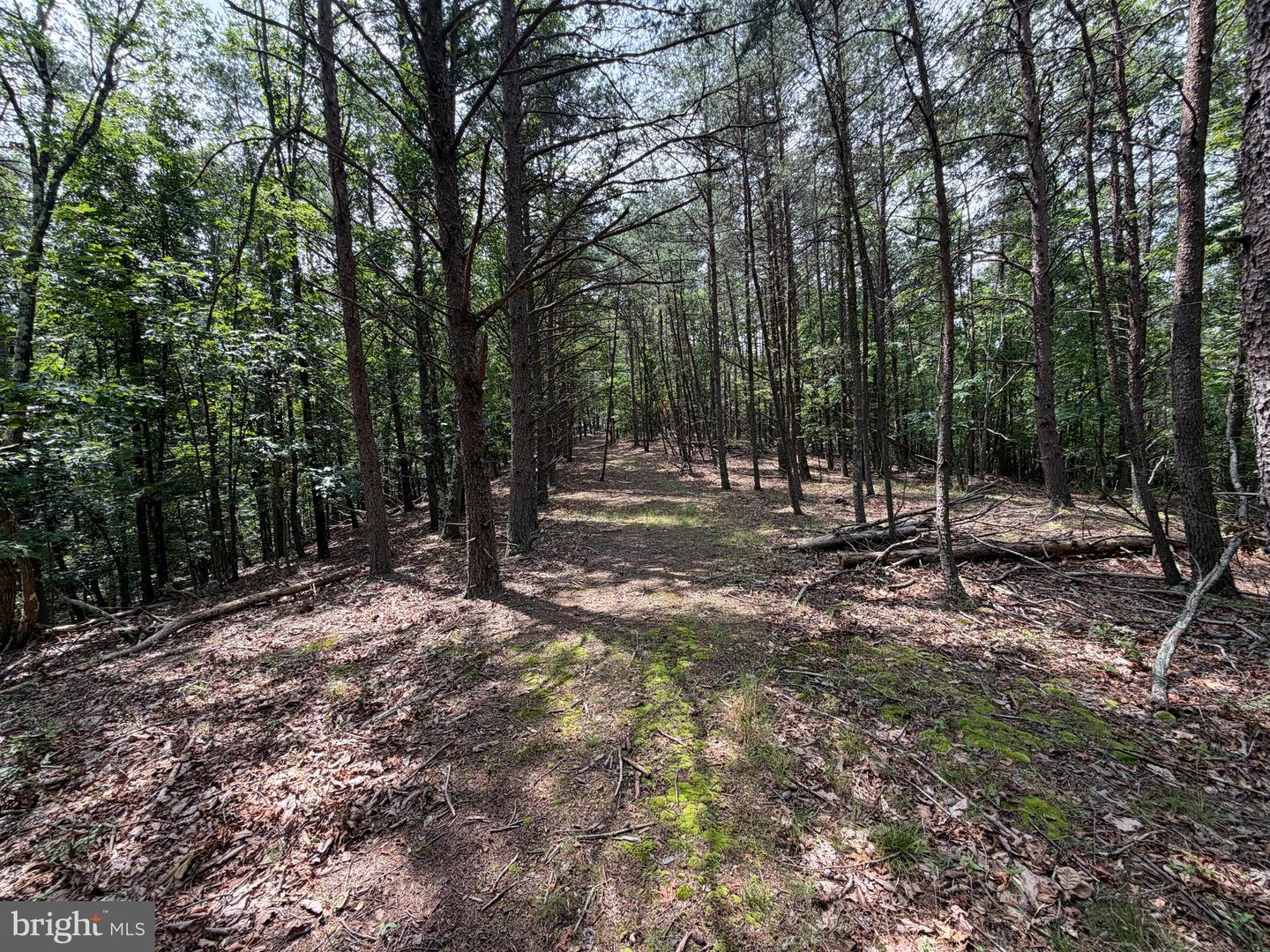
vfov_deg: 85.7
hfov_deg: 102.1
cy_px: 476
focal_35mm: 14
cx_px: 635
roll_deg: +2.5
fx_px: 514
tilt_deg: -2.2
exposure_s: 1/196
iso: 40
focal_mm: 2.22
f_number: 2.2
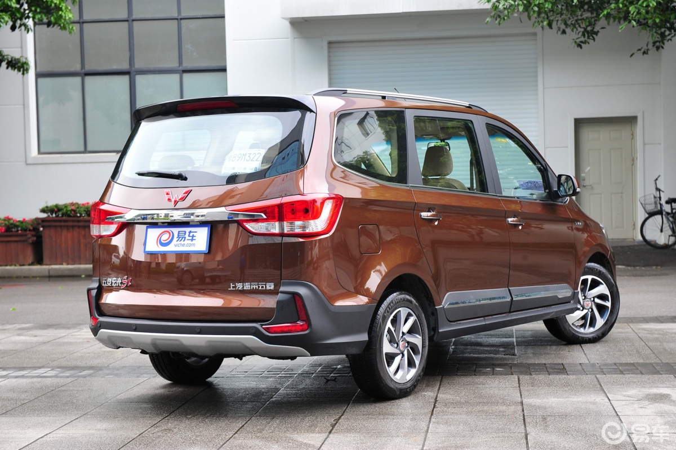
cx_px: 338
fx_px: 1314
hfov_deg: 28.9
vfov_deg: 19.4
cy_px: 225
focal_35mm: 70
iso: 500
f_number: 6.3
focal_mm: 70
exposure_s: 1/60
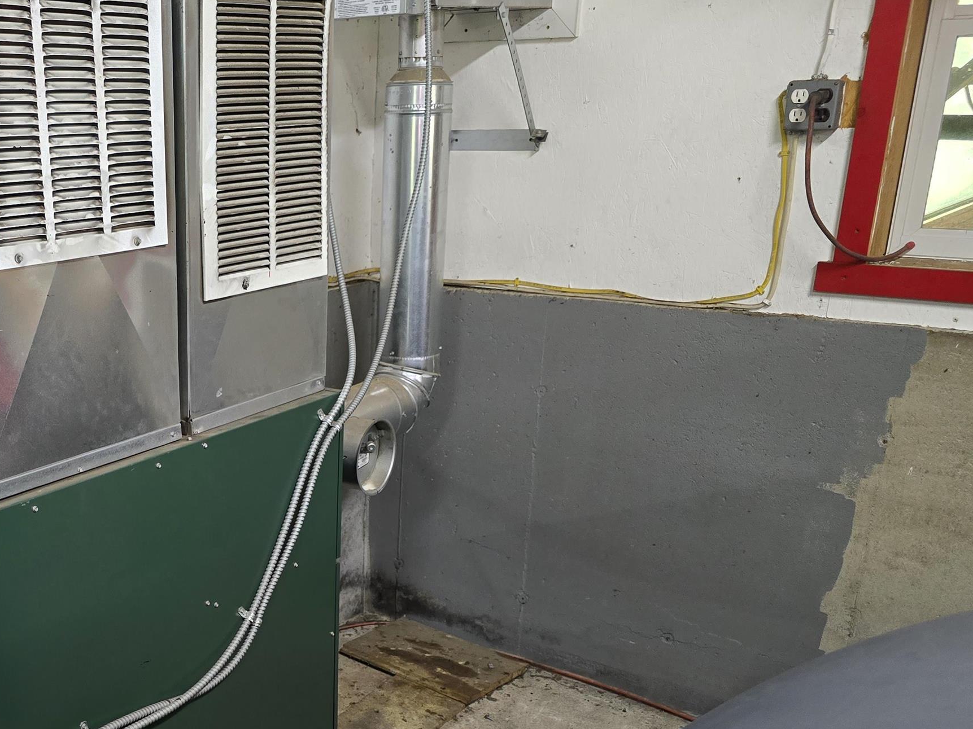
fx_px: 1152
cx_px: 191
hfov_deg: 43.6
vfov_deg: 34.7
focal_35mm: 41
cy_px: 504
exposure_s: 1/60
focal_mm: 6.3
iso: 800
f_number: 1.7
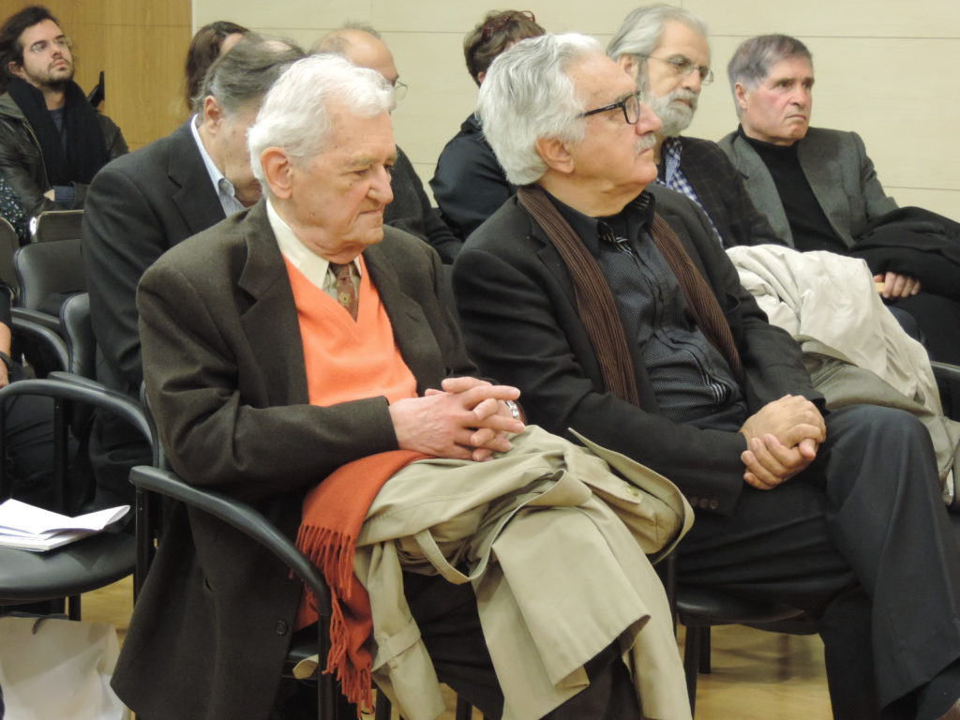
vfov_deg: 14.1
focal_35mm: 105
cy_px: 360
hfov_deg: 18.7
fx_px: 2912
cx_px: 480
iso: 800
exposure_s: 1/15
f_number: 4.2
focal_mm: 18.7
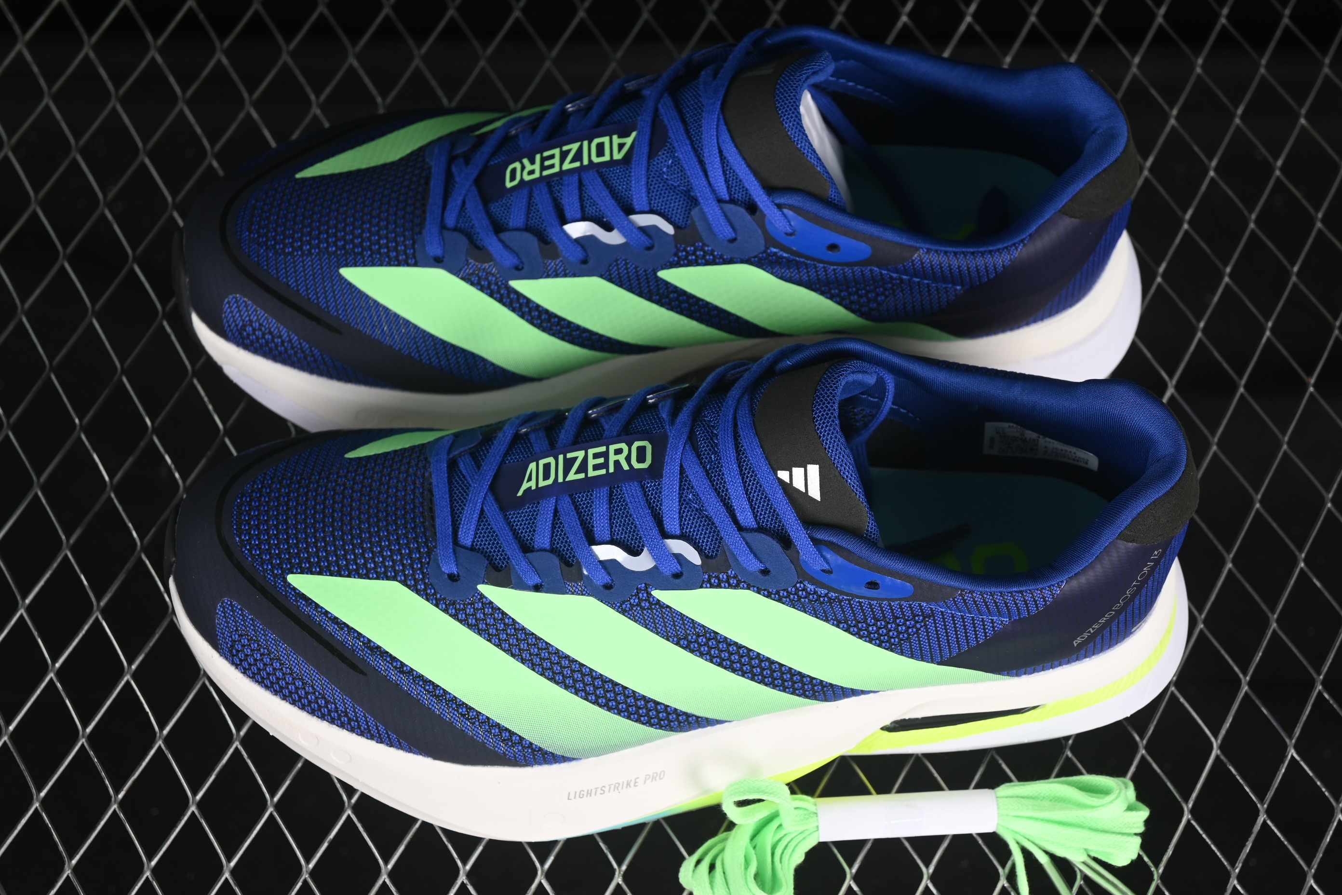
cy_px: 448
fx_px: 2796
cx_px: 671
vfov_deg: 18.2
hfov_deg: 27.0
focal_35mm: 75
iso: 160
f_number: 6.3
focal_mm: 50
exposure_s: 1/60
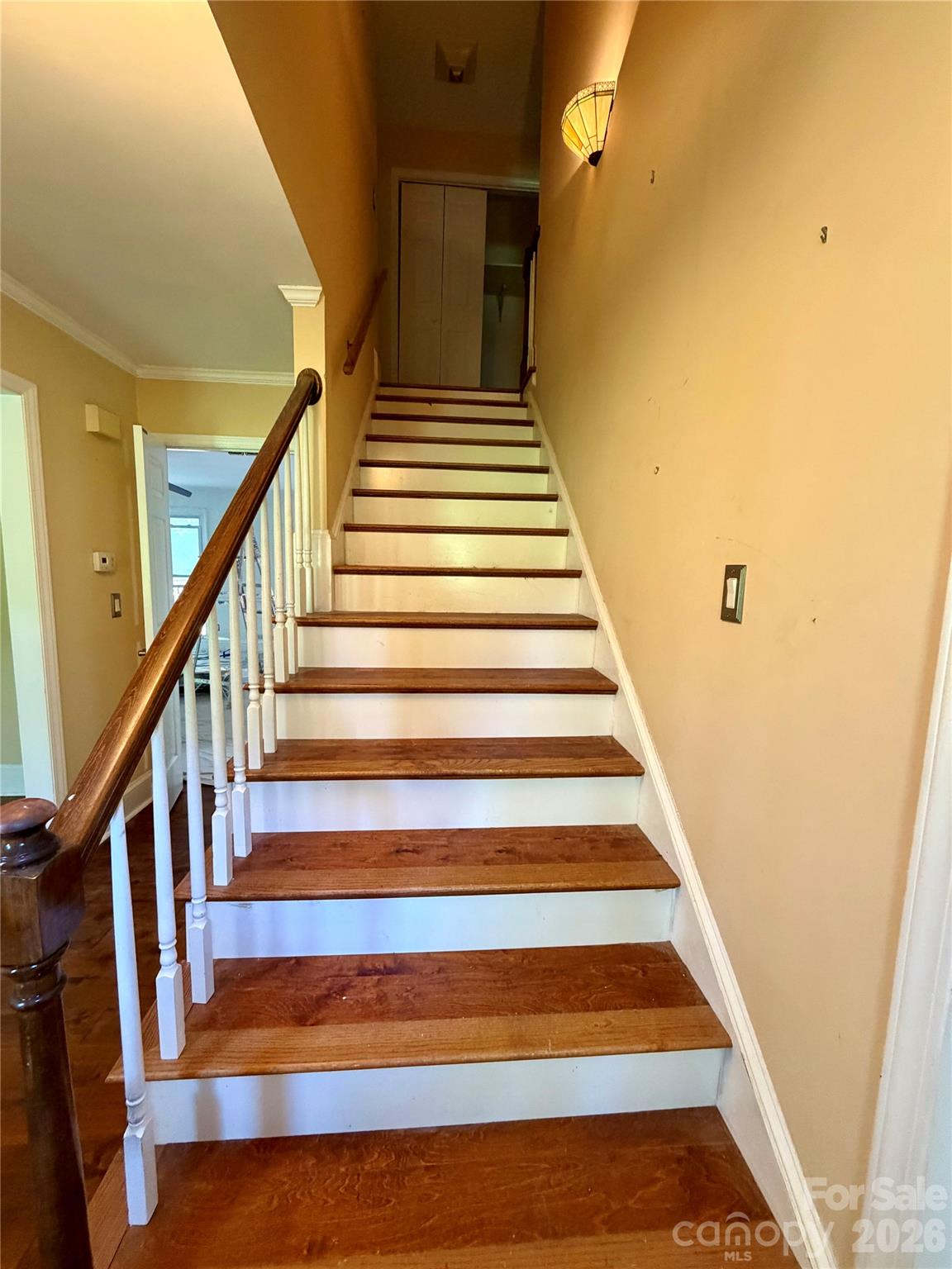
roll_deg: -2.0
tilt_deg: -7.8
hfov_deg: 85.7
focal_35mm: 14
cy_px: 634
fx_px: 513
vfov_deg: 102.1
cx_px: 476
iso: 500
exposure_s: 1/60
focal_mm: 2.22
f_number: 2.2
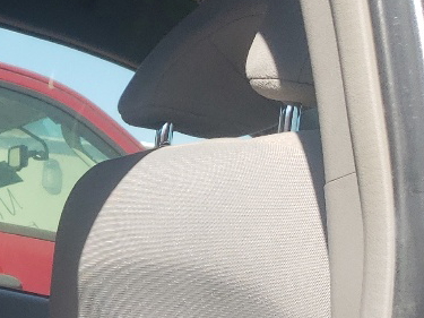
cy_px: 506
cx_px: -370
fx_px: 1359
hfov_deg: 15.1
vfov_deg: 12.5
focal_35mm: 111
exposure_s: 1/1111
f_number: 1.5
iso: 50
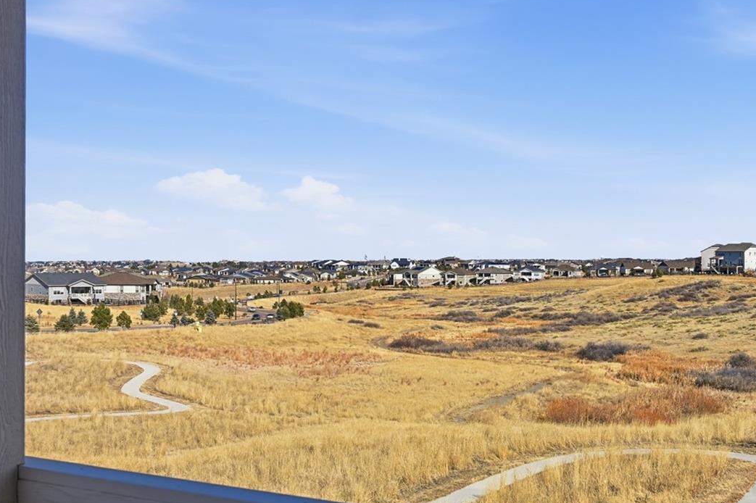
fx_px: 965
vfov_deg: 29.2
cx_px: 541
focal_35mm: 46
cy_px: 295
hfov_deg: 41.8
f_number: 8
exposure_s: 1/2000
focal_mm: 30
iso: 400
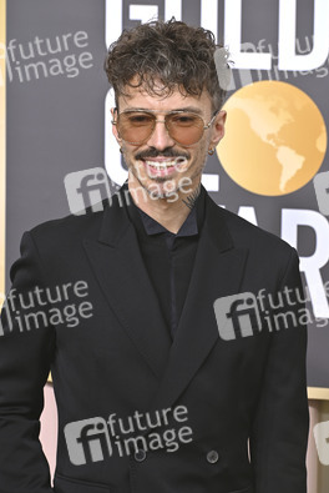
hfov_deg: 7.4
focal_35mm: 187
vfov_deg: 11.0
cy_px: 248
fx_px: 2559
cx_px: 164
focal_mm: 185
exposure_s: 1/640
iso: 800
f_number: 8
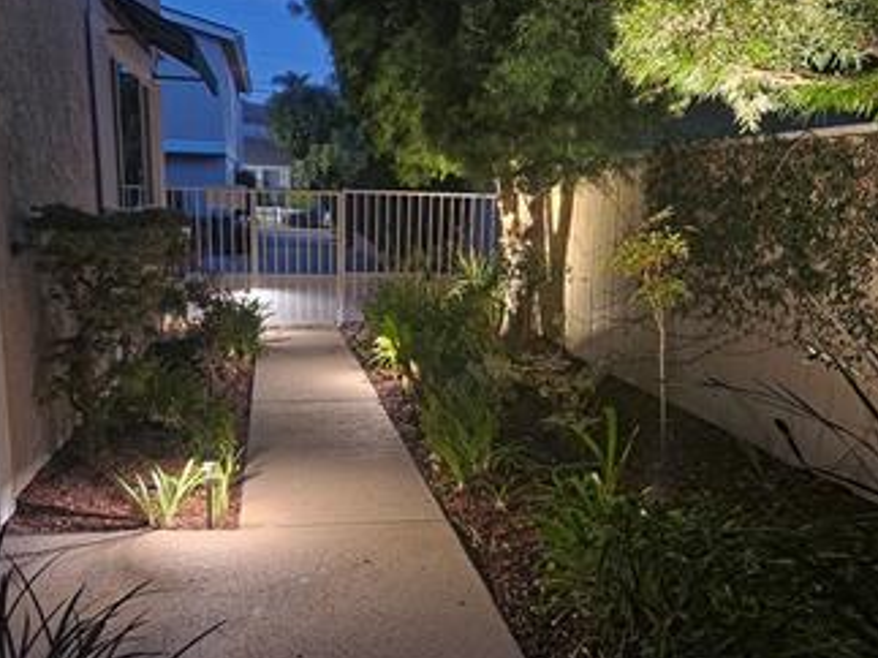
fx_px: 811
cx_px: 424
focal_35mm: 32
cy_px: 377
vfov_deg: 44.0
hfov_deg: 56.8
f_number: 1.8
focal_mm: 5.4
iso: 1000
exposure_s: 1/6.68
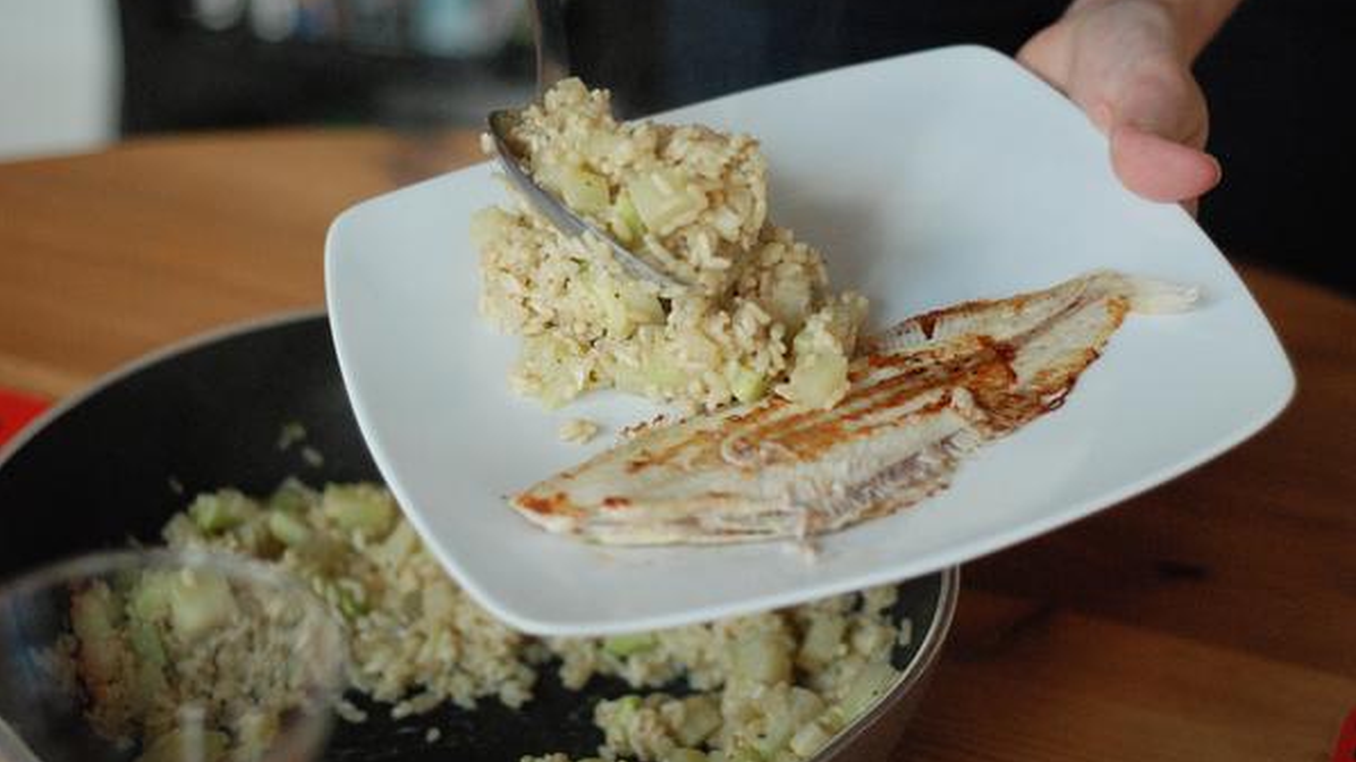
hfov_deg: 26.9
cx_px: 678
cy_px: 356
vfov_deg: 15.3
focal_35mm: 79
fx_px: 2840
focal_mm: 50
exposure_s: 1/800
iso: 1600
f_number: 2.5
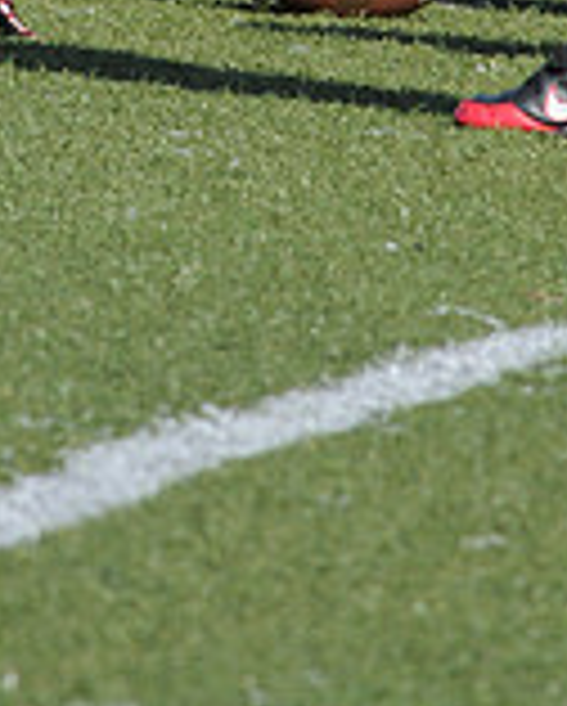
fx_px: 32576
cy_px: -432
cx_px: 25
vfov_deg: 1.2
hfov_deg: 1.0
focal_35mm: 1556
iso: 200
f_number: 9
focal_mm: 300
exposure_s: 1/500
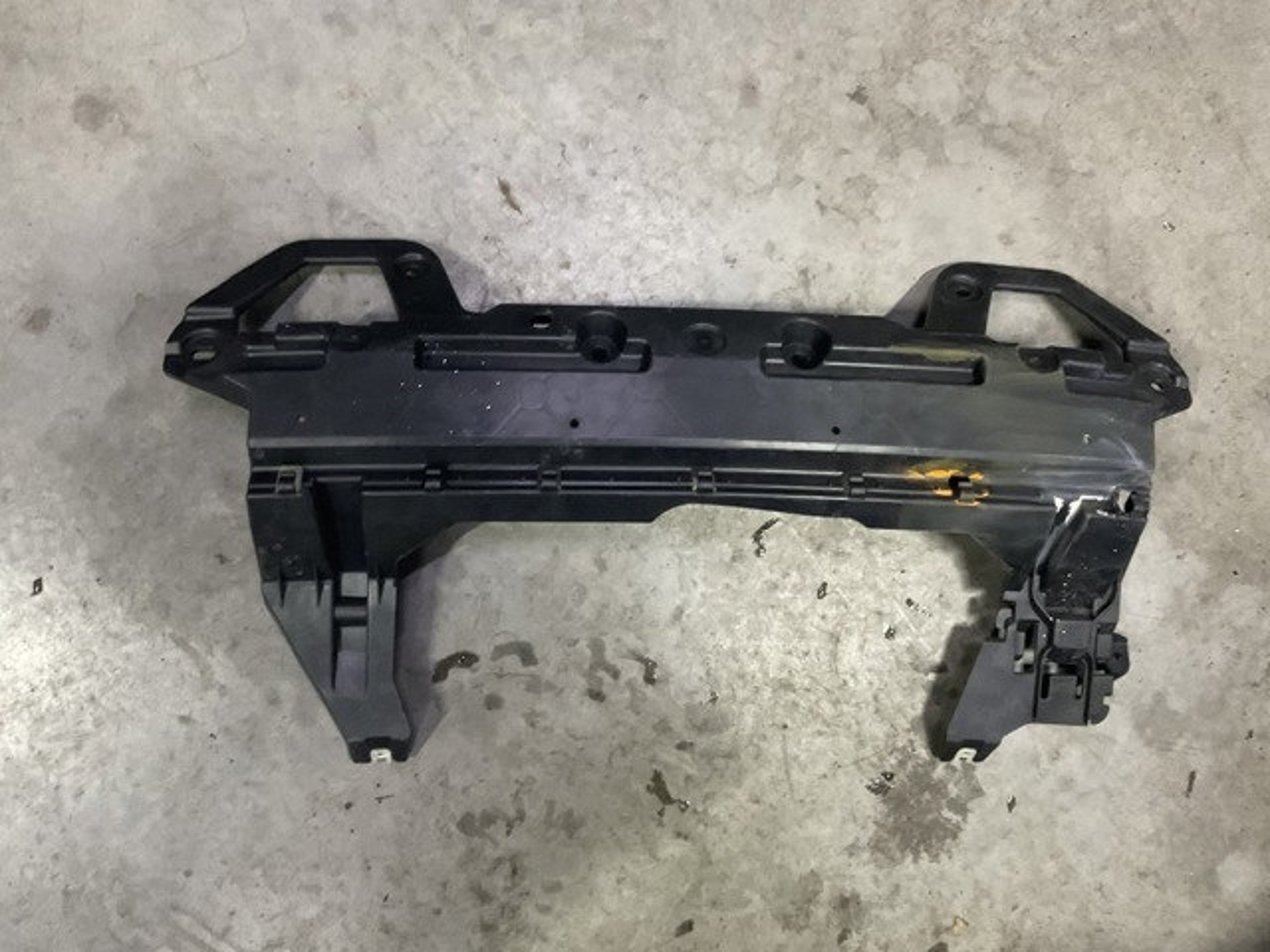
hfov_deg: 61.7
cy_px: 476
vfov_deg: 48.2
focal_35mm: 29
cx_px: 635
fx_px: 1064
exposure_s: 1/25
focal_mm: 3
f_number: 1.8
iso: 320
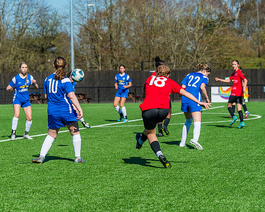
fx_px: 1026
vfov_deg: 11.8
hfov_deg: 14.7
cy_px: 123
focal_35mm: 131
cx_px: 117
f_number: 5
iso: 400
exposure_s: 1/3200
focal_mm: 100
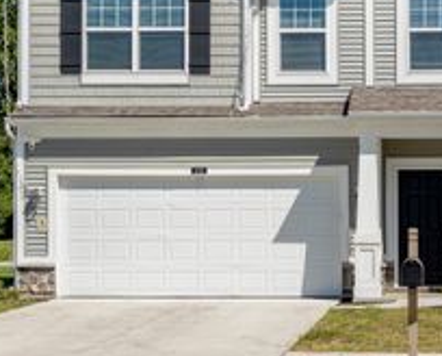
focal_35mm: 117
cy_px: 196
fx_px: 1533
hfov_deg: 16.3
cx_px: 370
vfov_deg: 13.2
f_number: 9
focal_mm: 34
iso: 200
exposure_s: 1/800
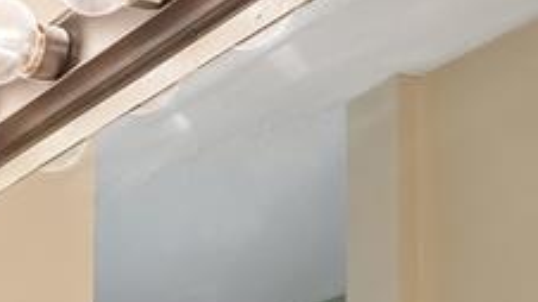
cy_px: 730
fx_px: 1355
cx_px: -336
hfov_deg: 18.9
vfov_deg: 10.8
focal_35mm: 95
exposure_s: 1/50
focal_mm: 20
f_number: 8
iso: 800
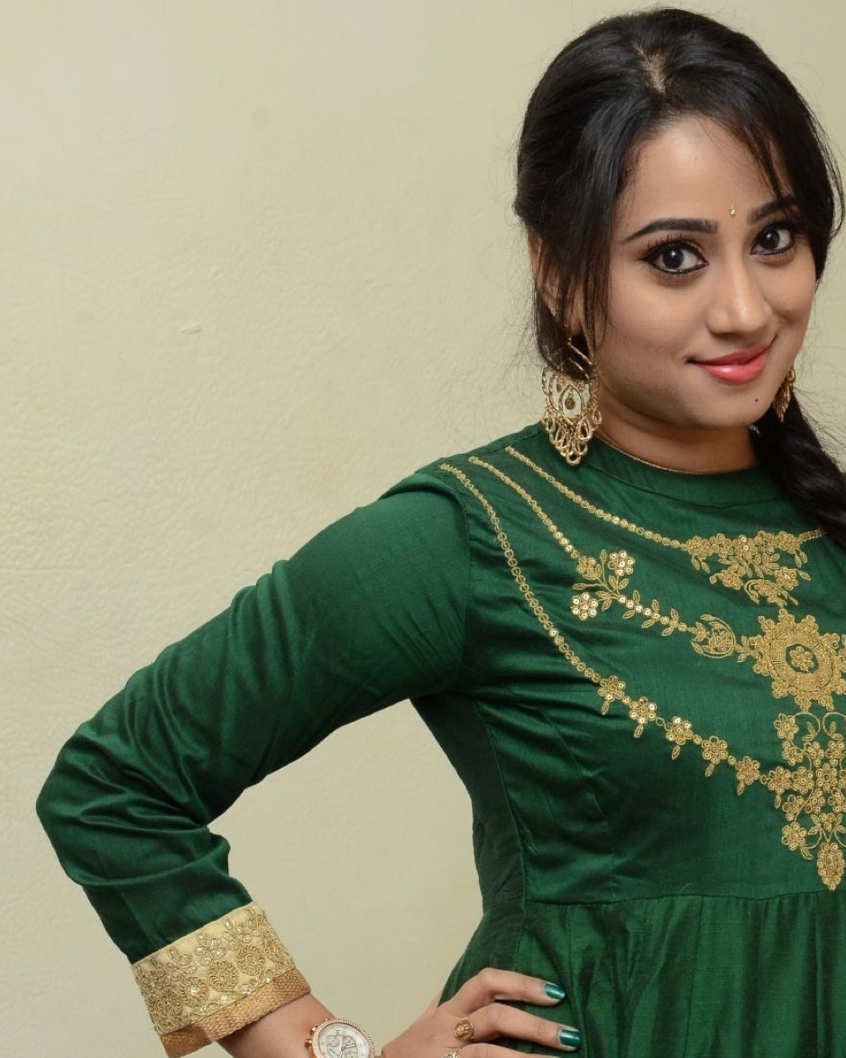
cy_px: 689
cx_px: 538
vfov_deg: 19.6
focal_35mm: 98
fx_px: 3059
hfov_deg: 15.7
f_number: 7.1
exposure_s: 1/125
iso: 1600
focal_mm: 45
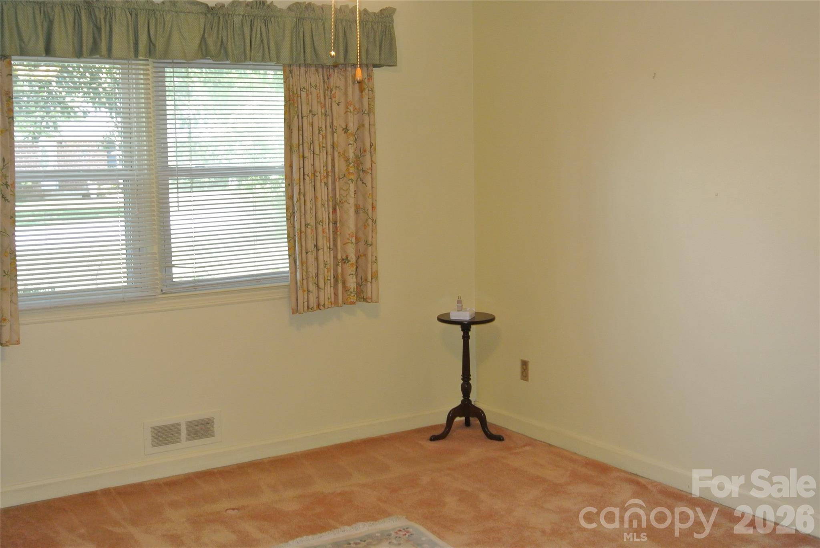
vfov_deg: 32.0
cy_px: 274
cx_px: 410
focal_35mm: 42
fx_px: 958
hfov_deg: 46.4
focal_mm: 15.7
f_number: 4.2
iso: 560
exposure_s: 1/60
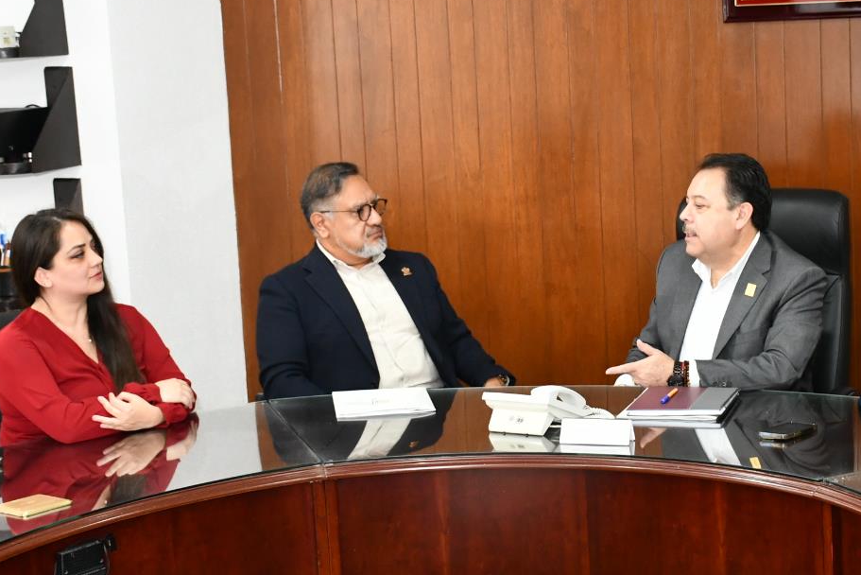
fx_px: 1914
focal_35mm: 80
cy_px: 270
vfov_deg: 17.1
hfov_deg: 25.1
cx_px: 614
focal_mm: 30
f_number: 4
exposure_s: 1/60
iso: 1600
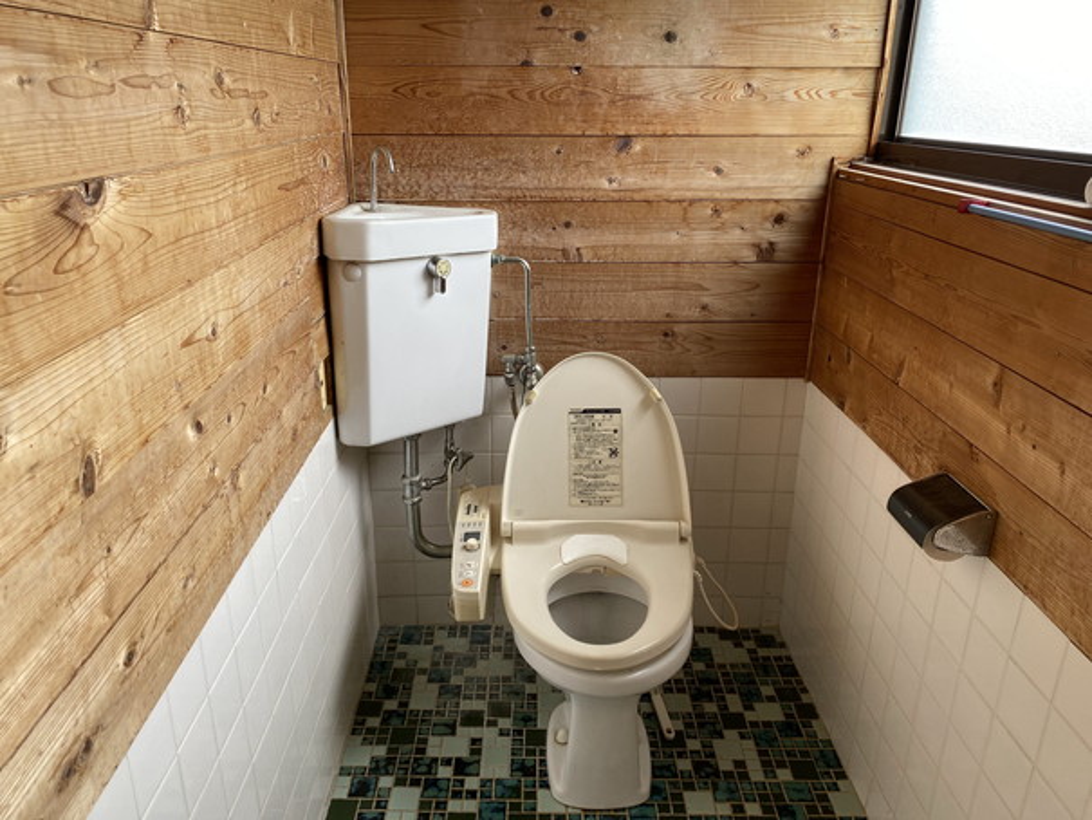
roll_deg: -0.5
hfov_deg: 67.3
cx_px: 546
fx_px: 820
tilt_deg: -22.5
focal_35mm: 26
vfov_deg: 53.1
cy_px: 410
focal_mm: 4.25
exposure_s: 1/121
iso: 40
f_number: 1.8
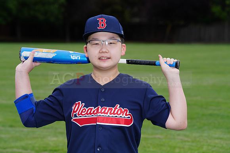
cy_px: 76
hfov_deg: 12.2
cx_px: 115
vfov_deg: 8.2
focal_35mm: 168
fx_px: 1074
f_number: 9
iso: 200
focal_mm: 168
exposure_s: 1/250
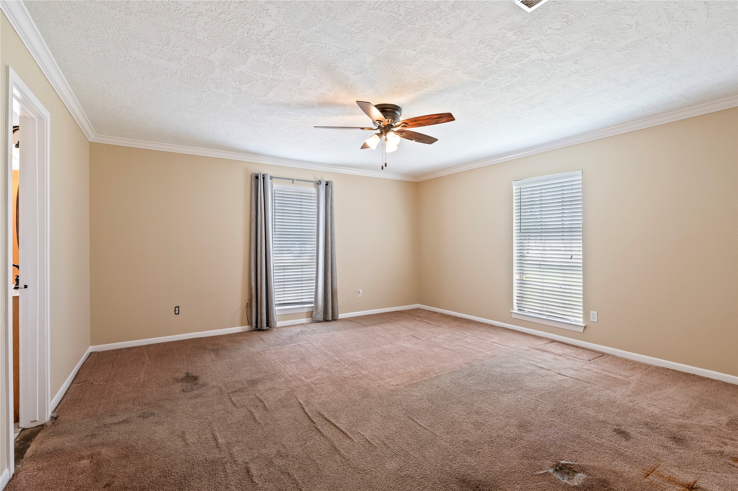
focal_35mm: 16
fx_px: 328
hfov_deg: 96.8
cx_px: 369
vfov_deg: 73.7
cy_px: 246
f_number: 6.3
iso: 125
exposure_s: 1/5
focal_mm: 16
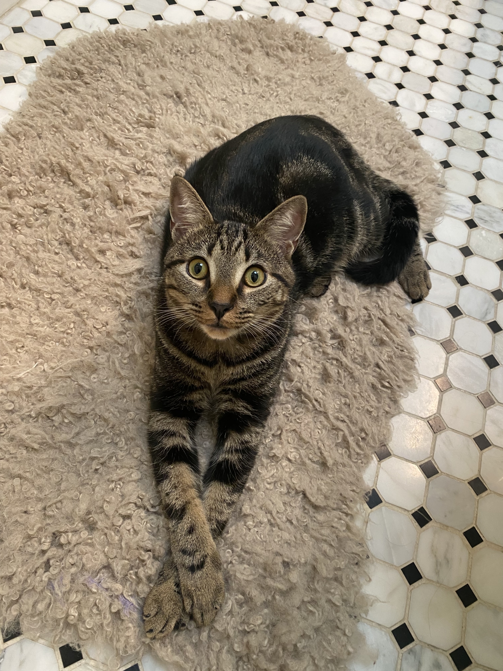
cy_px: 336
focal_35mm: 26
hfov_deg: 53.1
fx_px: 504
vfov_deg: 67.3
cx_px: 252
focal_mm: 4.25
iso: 320
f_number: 1.8
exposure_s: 1/60
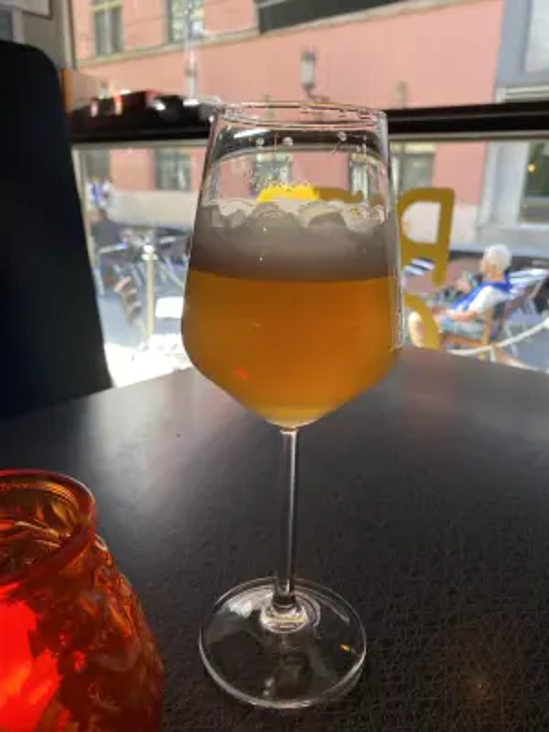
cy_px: 366
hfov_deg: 53.1
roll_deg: -2.2
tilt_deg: -16.5
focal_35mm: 26
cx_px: 274
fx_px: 550
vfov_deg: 67.3
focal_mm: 4.25
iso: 50
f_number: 1.8
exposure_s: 1/82
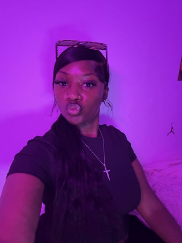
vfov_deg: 73.9
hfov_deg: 58.9
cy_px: 122
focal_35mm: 23
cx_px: 91
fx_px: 161
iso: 1250
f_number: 1.9
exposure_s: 1/15
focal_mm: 2.69
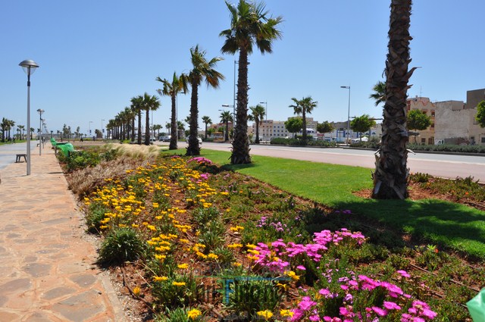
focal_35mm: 27
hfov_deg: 67.4
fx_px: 363
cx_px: 242
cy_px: 161
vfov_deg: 47.8
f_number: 10
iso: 200
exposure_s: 1/400
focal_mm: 18
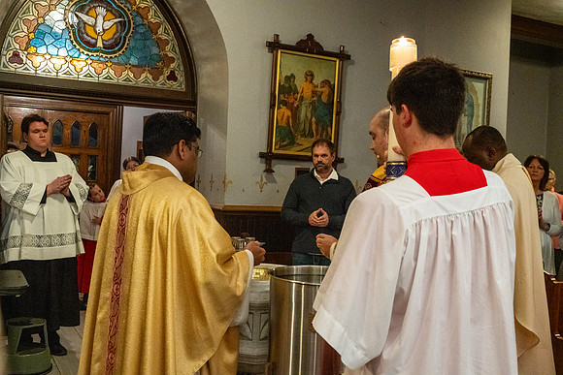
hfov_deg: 48.4
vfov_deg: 33.4
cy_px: 188
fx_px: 626
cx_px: 282
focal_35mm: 40
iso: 5000
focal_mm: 40
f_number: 6.3
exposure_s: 1/60
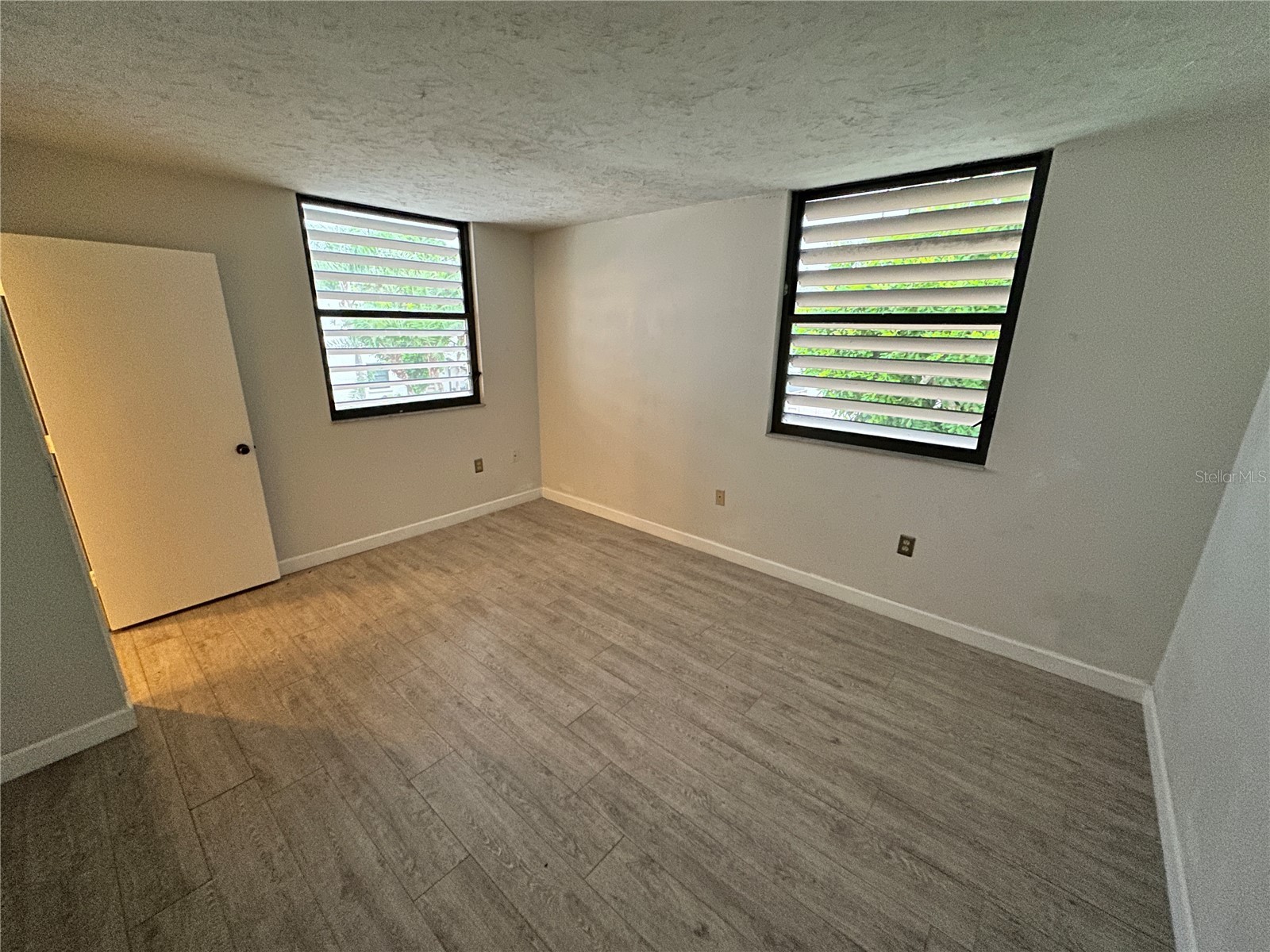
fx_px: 514
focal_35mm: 14
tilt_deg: -15.7
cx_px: 635
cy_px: 476
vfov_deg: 85.7
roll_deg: -1.1
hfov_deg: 102.1
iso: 800
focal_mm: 2.22
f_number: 2.2
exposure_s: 1/60
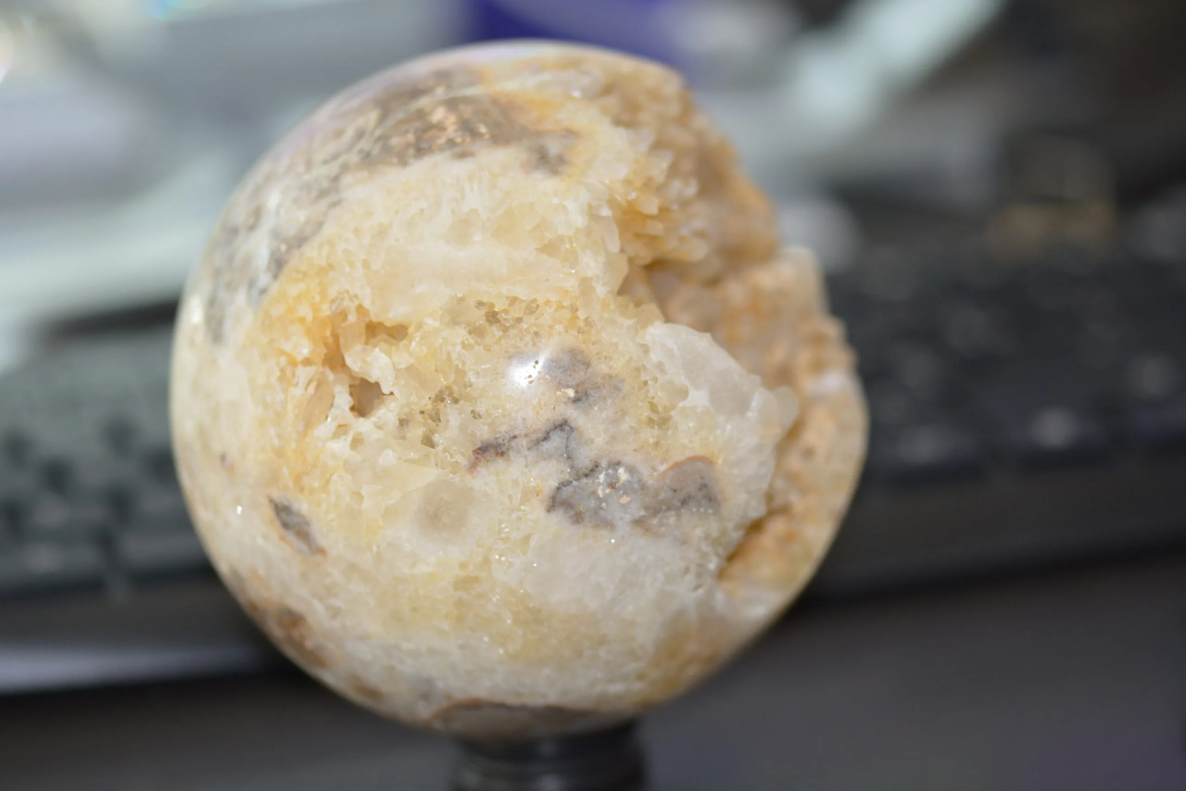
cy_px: 396
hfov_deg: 13.0
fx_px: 5190
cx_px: 593
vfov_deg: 8.7
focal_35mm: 158
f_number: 3.2
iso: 450
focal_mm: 105
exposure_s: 1/60
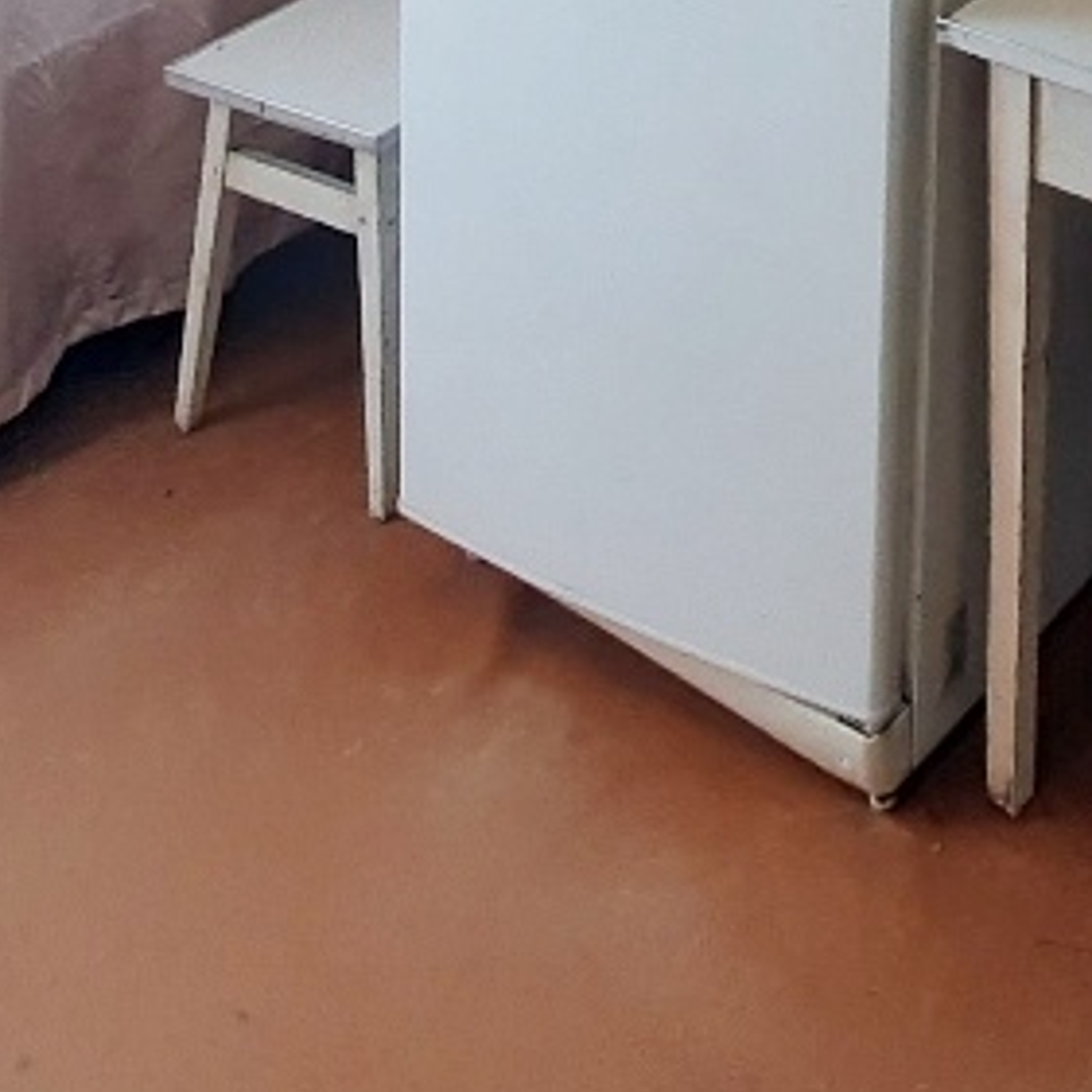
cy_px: -639
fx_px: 1856
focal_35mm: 52
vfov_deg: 24.0
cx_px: 1082
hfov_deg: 30.5
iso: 40
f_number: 2.2
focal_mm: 1.42
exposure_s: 1/50
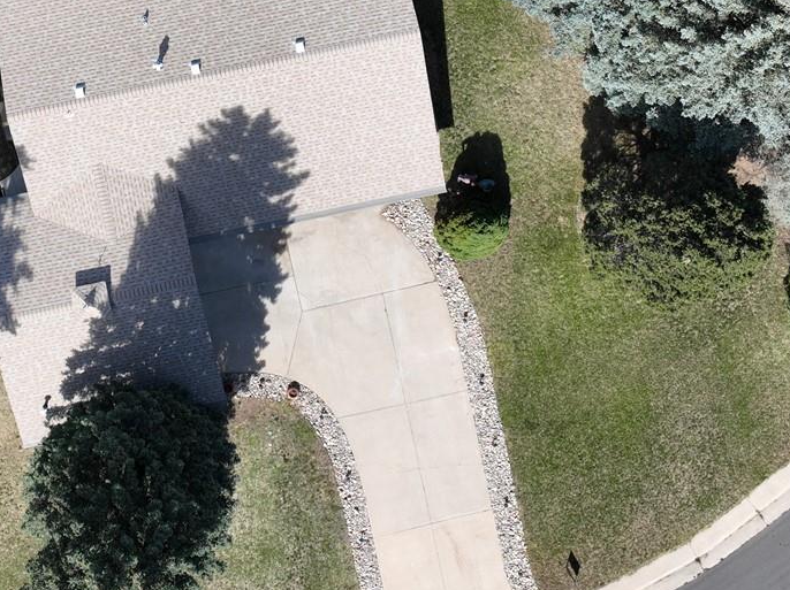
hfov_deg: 34.0
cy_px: 78
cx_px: 255
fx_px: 1277
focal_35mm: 56
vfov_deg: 25.4
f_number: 2.8
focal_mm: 12.29
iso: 110
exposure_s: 1/1000
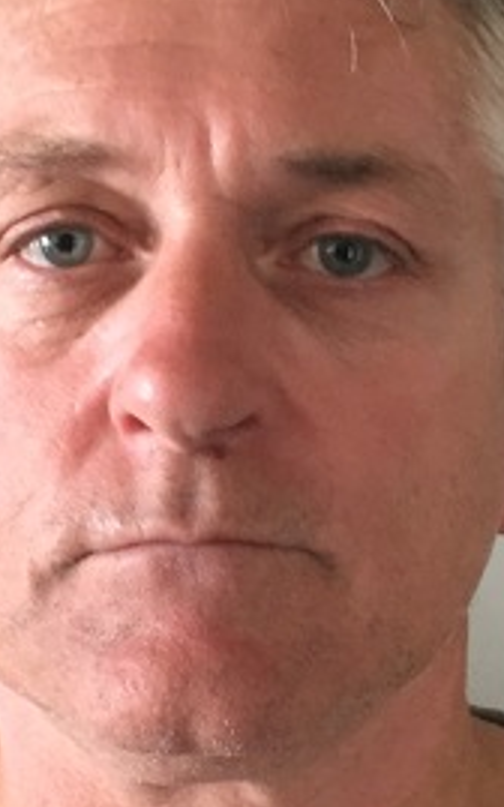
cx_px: 309
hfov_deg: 16.3
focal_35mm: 80
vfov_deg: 25.8
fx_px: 1759
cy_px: 380
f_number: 2.2
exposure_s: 1/15
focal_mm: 4.15
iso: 500
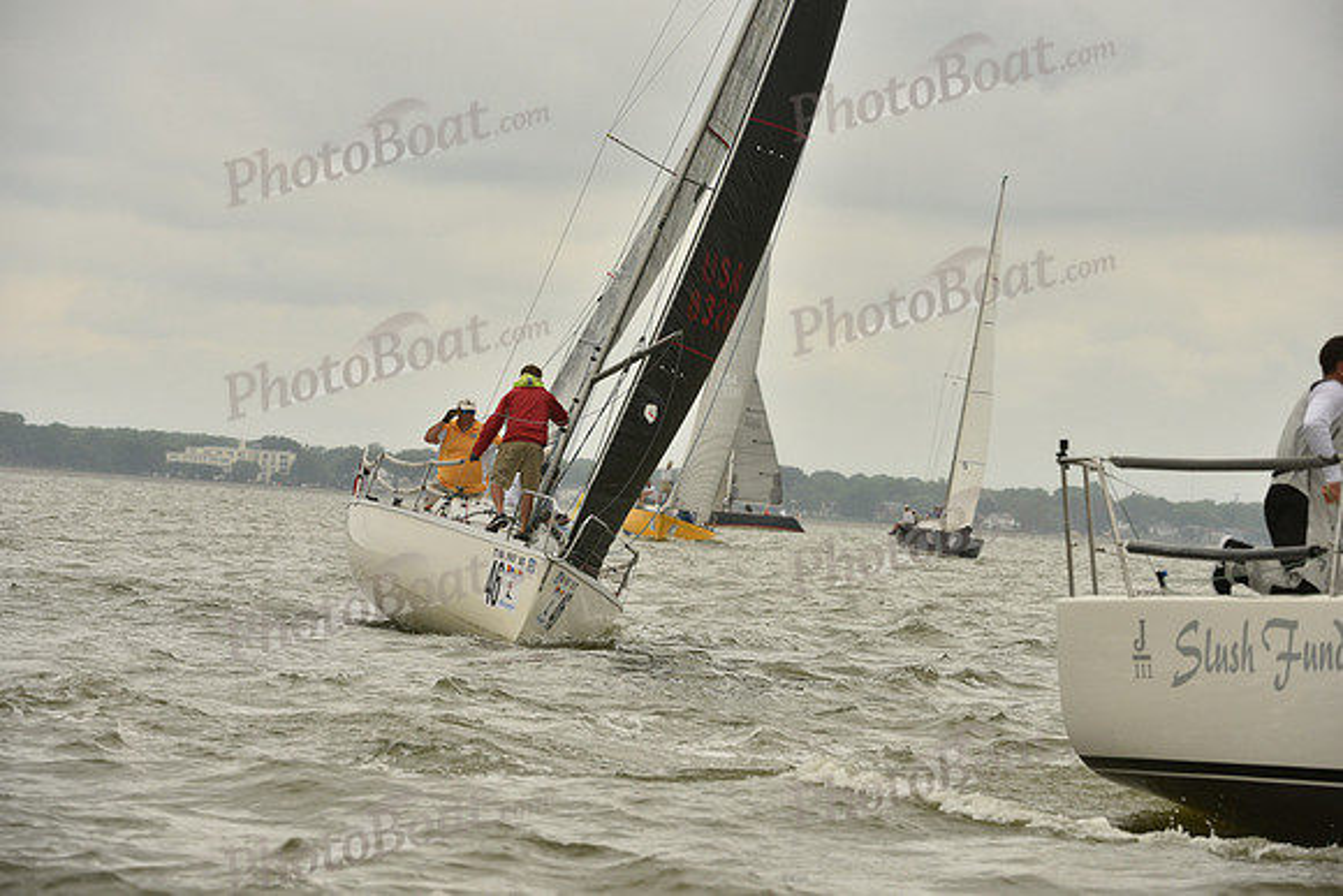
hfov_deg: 8.6
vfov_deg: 5.7
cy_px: 448
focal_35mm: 240
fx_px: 8955
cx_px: 672
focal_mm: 240
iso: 400
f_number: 9
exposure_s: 1/800
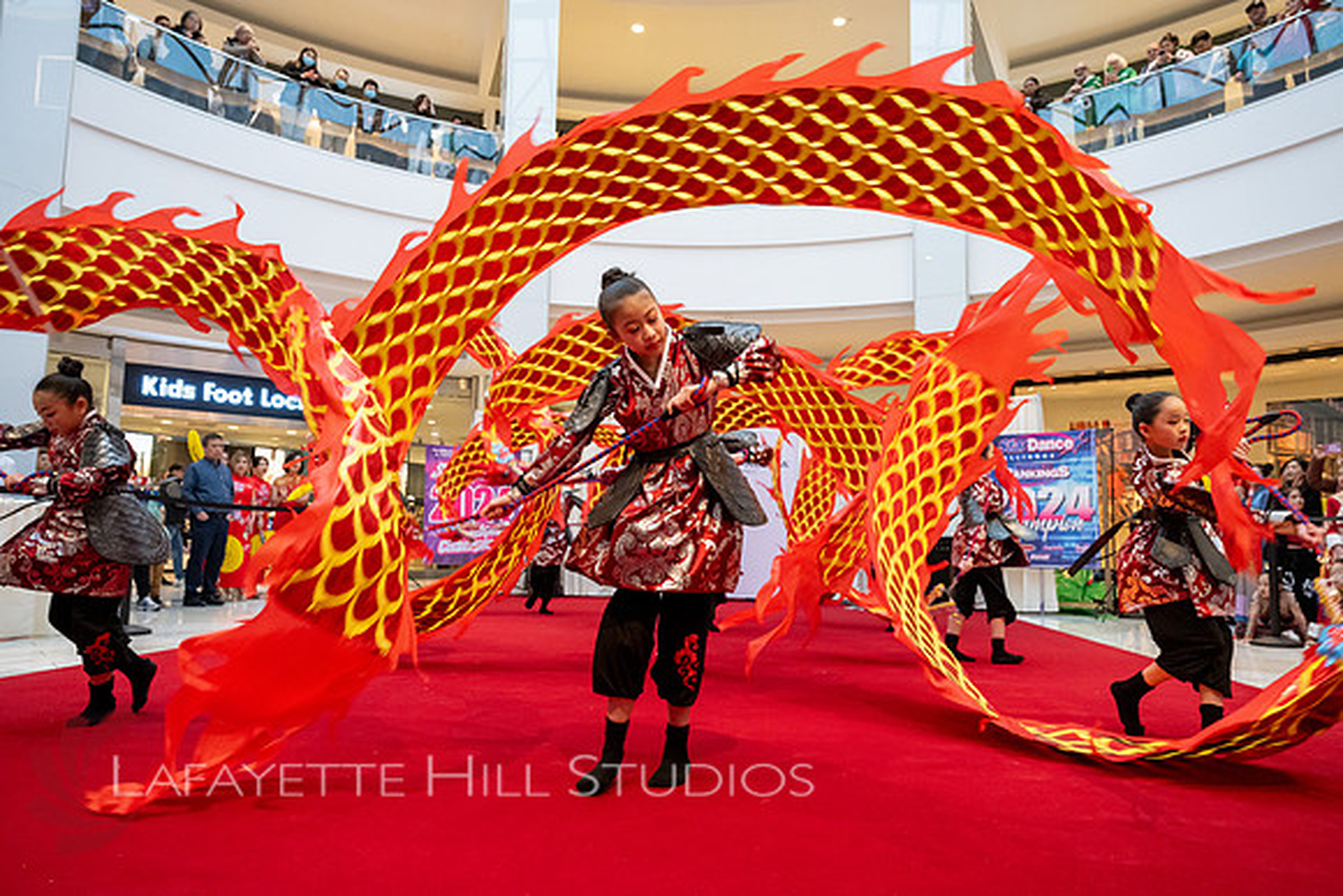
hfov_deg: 73.7
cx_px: 672
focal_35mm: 24
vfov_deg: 53.2
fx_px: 896
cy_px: 448
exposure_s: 1/400
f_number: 4
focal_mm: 24
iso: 4000
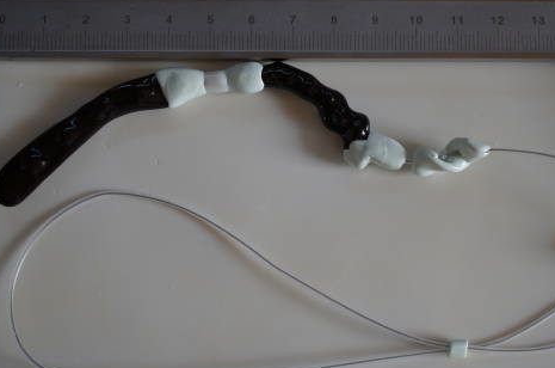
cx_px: 312
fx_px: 954
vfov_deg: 21.8
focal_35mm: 62
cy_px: 189
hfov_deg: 32.4
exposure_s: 1/160
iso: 640
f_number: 4
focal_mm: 30
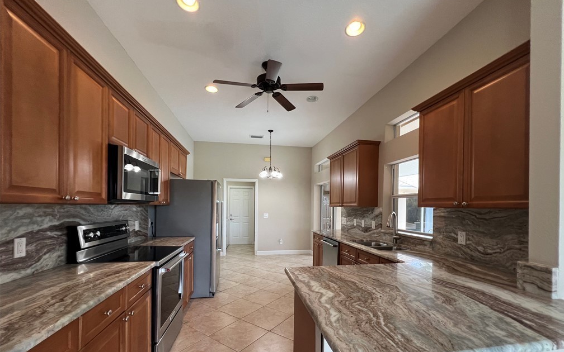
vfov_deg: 77.8
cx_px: 286
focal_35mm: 14
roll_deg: -0.4
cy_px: 210
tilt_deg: -1.4
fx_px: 215
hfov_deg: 105.3
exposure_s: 1/120
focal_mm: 1.57
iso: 250
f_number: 1.8
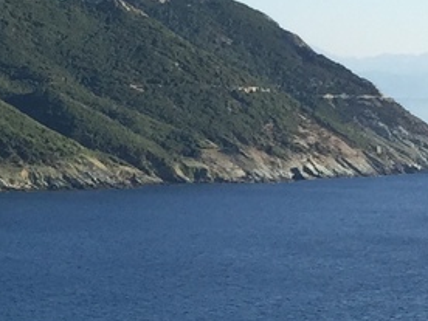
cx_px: -174
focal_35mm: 168
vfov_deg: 8.8
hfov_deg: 11.4
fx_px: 2077
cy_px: 254
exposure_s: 1/1099
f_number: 2.2
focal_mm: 4.15
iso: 32
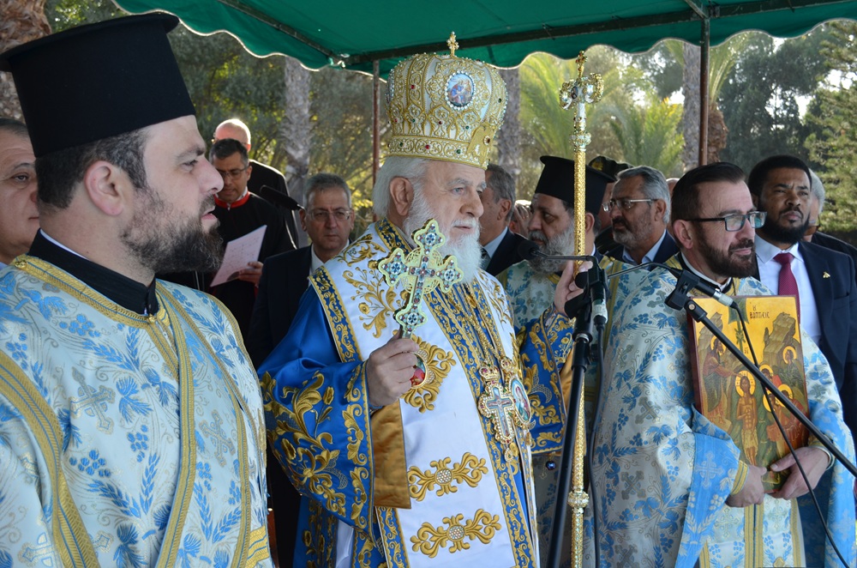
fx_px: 926
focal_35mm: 39
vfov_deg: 34.1
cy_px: 284
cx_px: 428
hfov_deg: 49.6
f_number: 6.3
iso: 200
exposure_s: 1/160
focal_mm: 26
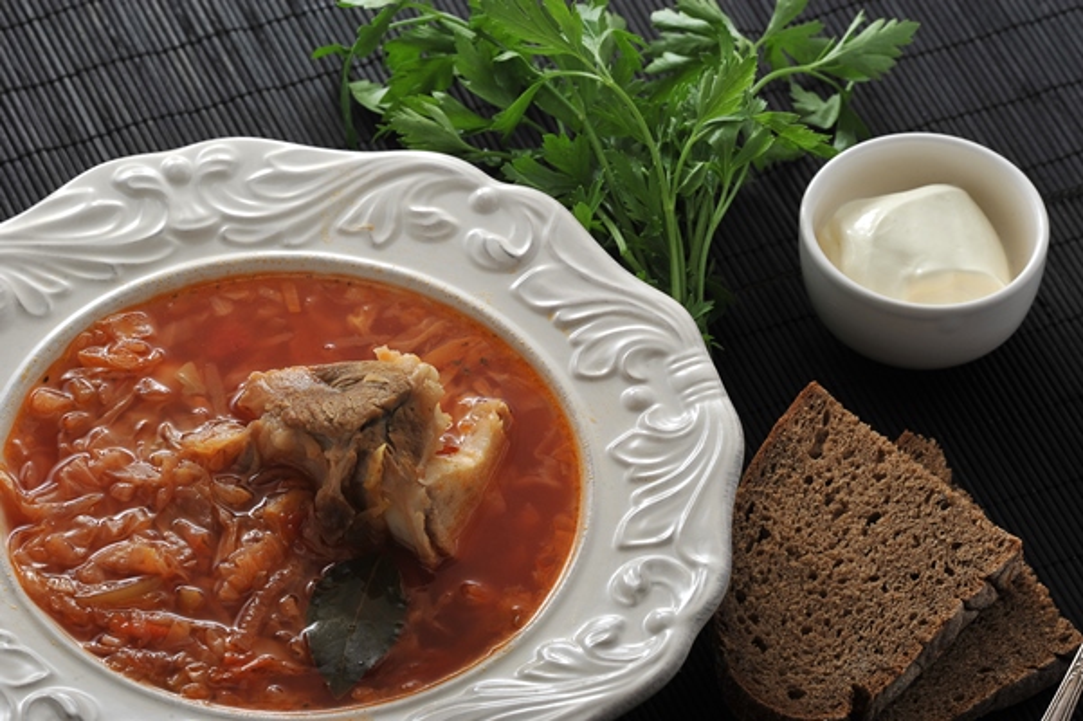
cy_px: 360
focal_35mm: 200
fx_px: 6013
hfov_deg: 10.3
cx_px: 542
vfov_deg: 6.9
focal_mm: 200
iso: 200
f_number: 16
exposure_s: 1/200
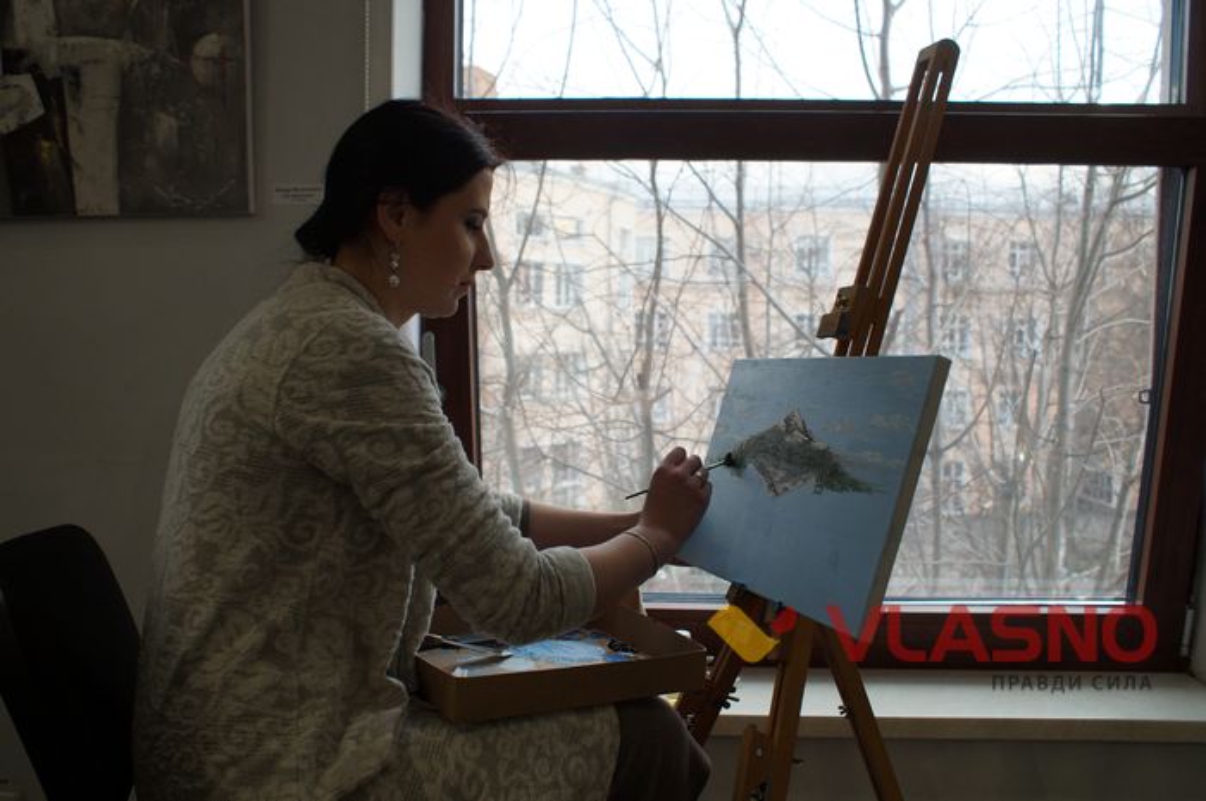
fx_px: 1004
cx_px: 603
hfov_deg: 62.0
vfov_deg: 43.5
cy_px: 400
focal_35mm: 30
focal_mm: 20
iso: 320
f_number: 4
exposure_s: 1/60
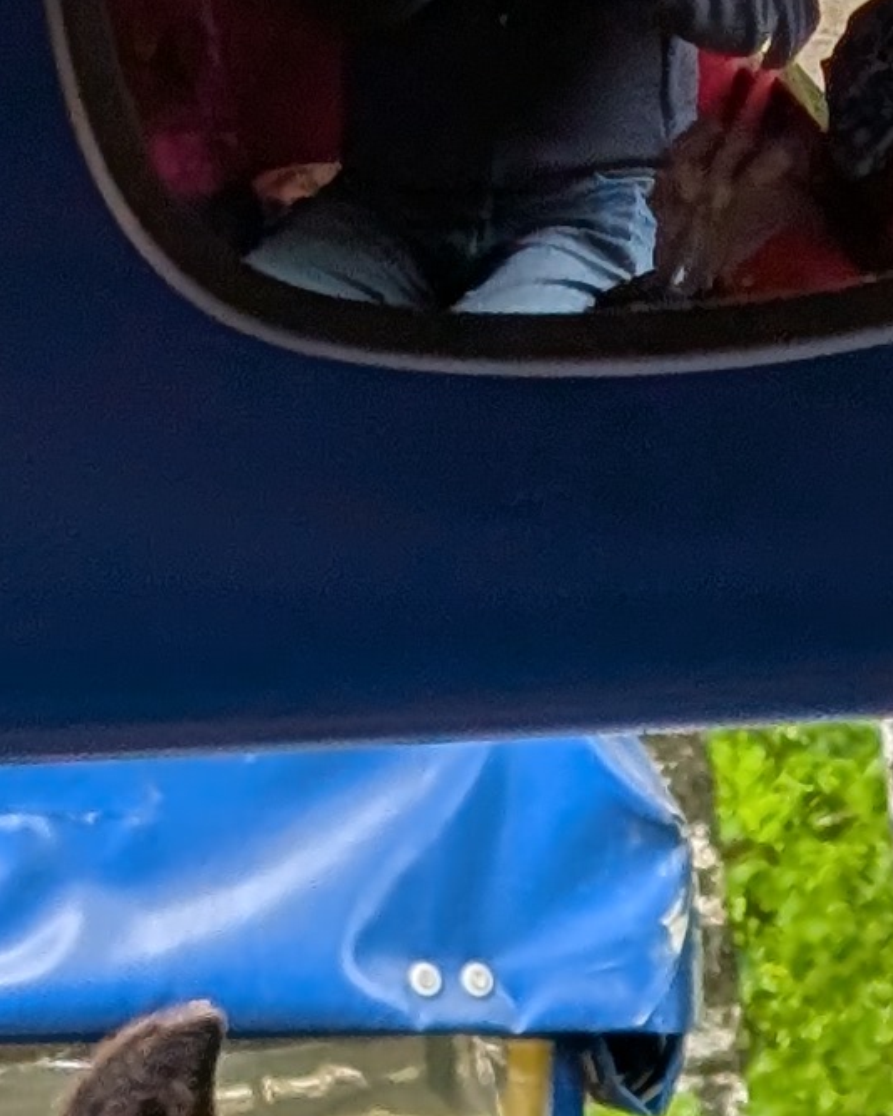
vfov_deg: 6.2
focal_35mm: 293
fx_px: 9675
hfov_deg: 5.3
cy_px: 2898
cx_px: 291
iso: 20
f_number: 1.68
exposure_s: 1/83.2
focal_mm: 6.9
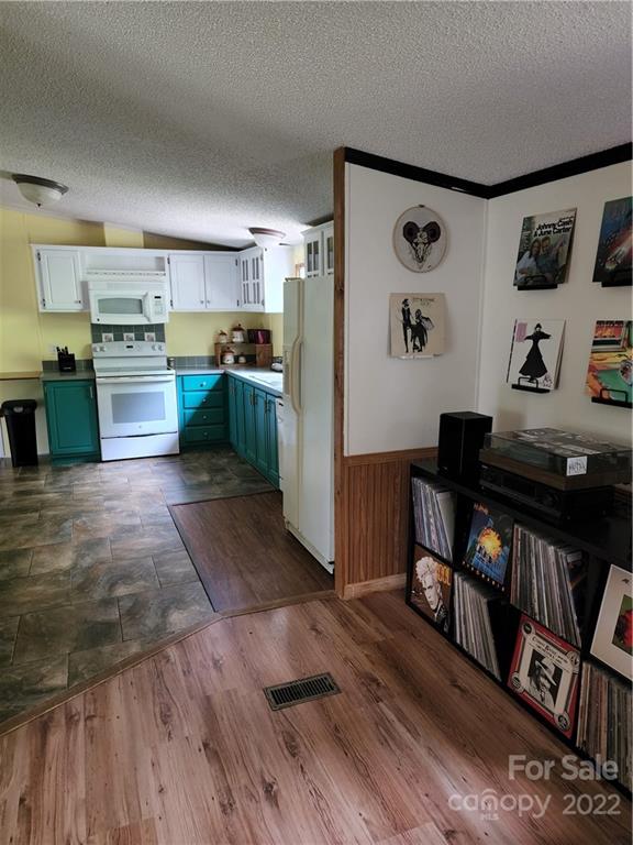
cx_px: 316
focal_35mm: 23
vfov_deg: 73.9
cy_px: 422
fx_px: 561
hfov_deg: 58.9
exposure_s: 1/60
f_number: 1.8
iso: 500
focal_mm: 6.4
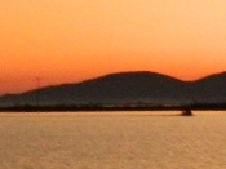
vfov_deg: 6.4
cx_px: 212
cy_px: 181
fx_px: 1507
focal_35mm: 231
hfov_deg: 8.5
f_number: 3.2
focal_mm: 5.6
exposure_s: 1/13
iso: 400
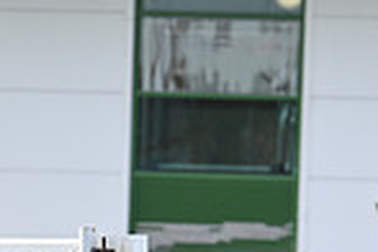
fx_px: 8263
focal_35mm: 787
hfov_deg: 2.6
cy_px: 392
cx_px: 723
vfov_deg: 1.7
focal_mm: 200
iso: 400
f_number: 5.6
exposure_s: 1/1250
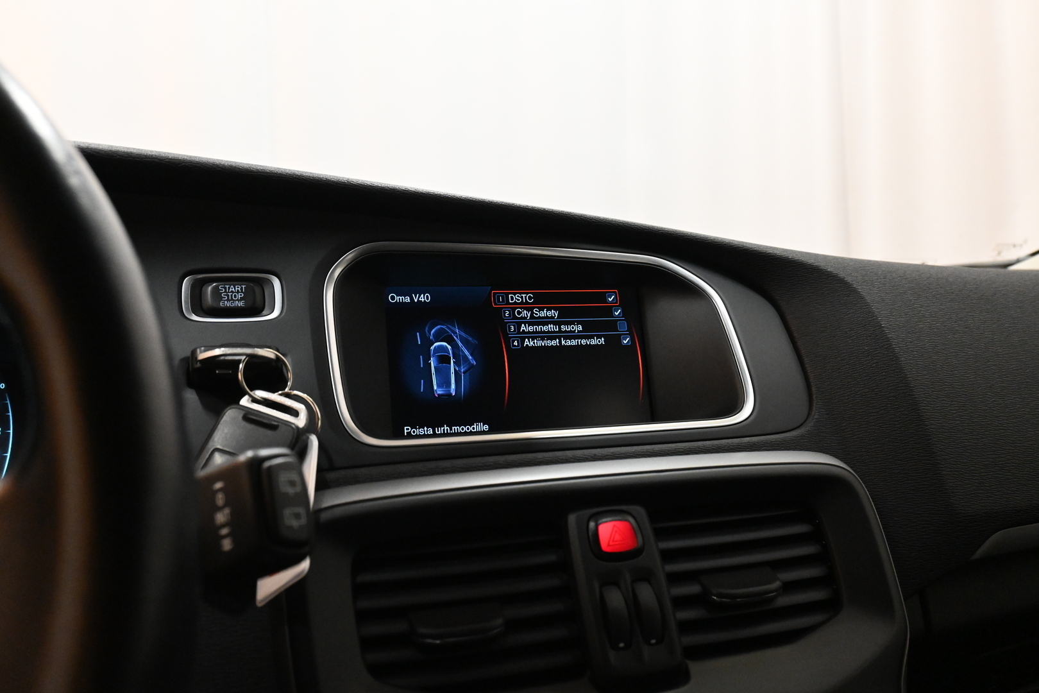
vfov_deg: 44.6
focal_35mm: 29
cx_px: 520
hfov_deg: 63.2
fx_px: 844
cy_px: 346
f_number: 5
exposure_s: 1/125
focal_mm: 19.5
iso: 4000
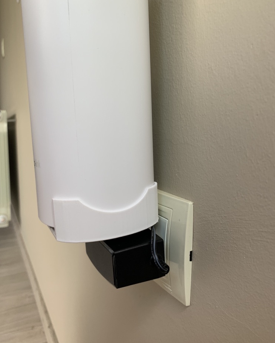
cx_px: 136
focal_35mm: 28
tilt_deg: -6.2
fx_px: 285
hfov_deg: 51.5
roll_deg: +0.1
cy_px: 169
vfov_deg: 62.2
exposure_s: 1/121
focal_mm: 4.25
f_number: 1.8
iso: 80
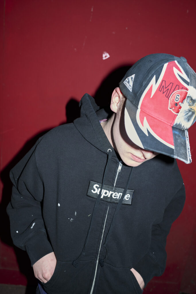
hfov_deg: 37.9
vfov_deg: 54.4
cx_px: 98
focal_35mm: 35
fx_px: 286
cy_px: 147
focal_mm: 35
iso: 1000
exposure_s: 1/160
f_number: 5
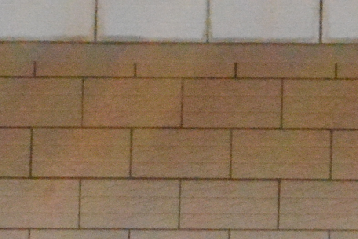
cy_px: 339
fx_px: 3189
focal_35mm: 321
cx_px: 894
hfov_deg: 6.1
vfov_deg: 4.3
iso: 6400
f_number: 20
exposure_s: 1/1600
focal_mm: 29
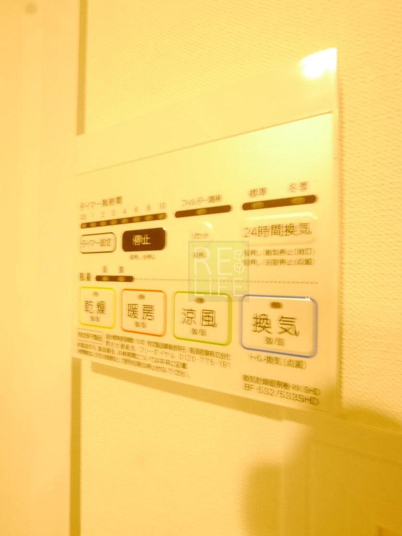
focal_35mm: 16
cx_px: 219
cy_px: 271
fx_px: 248
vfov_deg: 94.5
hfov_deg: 77.9
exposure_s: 1/6
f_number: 14
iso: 3200
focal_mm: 7
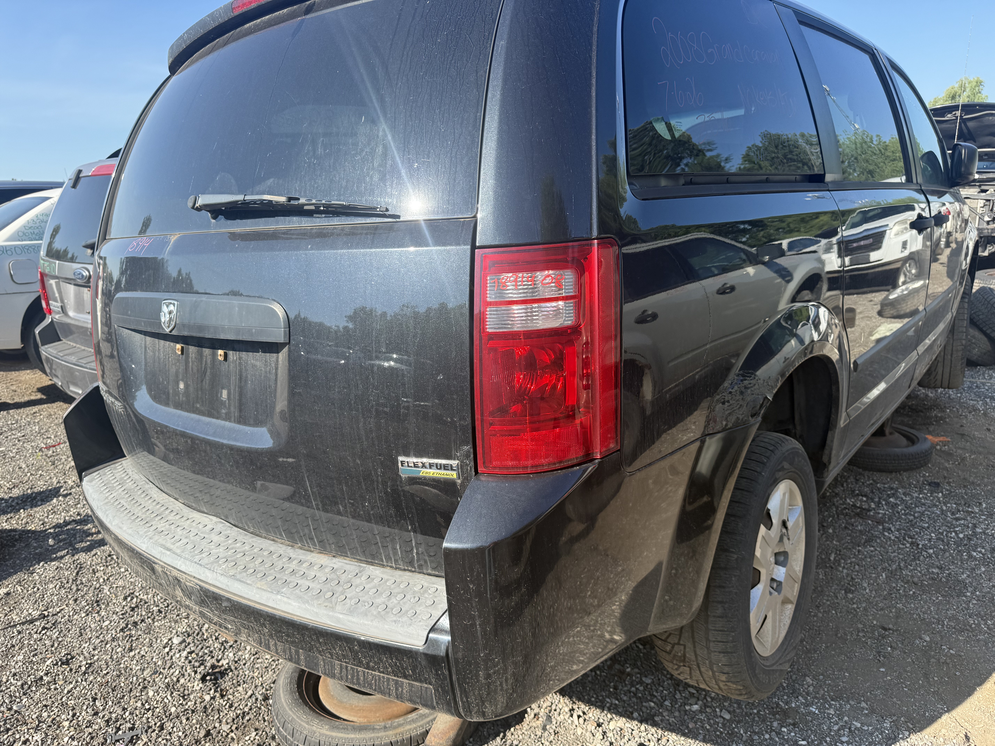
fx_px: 690
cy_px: 373
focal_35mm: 24
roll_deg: +2.7
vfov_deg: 56.8
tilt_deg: -13.9
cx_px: 498
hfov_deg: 71.6
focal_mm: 6.76
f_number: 1.78
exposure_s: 1/1464
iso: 80
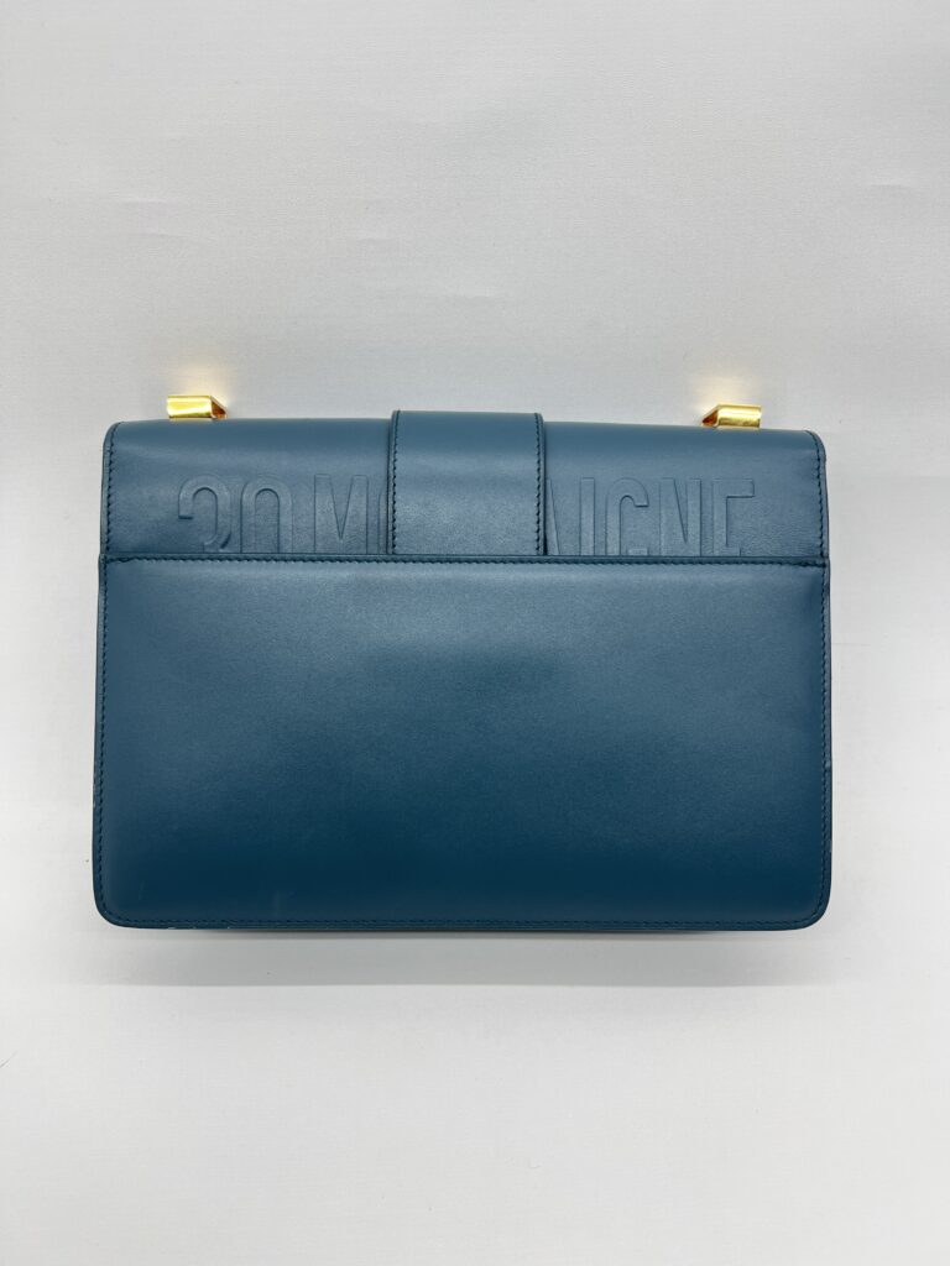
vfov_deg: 67.3
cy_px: 633
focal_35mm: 26
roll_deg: -0.7
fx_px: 951
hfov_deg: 53.1
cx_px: 475
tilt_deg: -37.9
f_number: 1.5
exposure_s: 1/114
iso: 32
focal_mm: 5.7
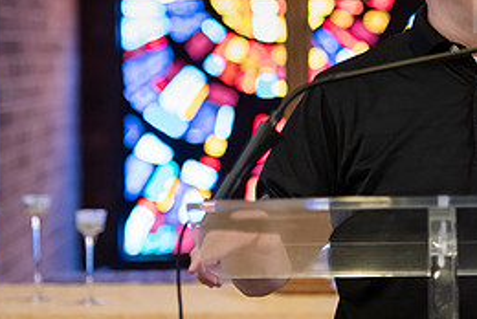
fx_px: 2958
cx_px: 418
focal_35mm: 223
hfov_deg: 9.2
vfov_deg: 6.2
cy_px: 102
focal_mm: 100
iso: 2000
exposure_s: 1/160
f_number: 2.8
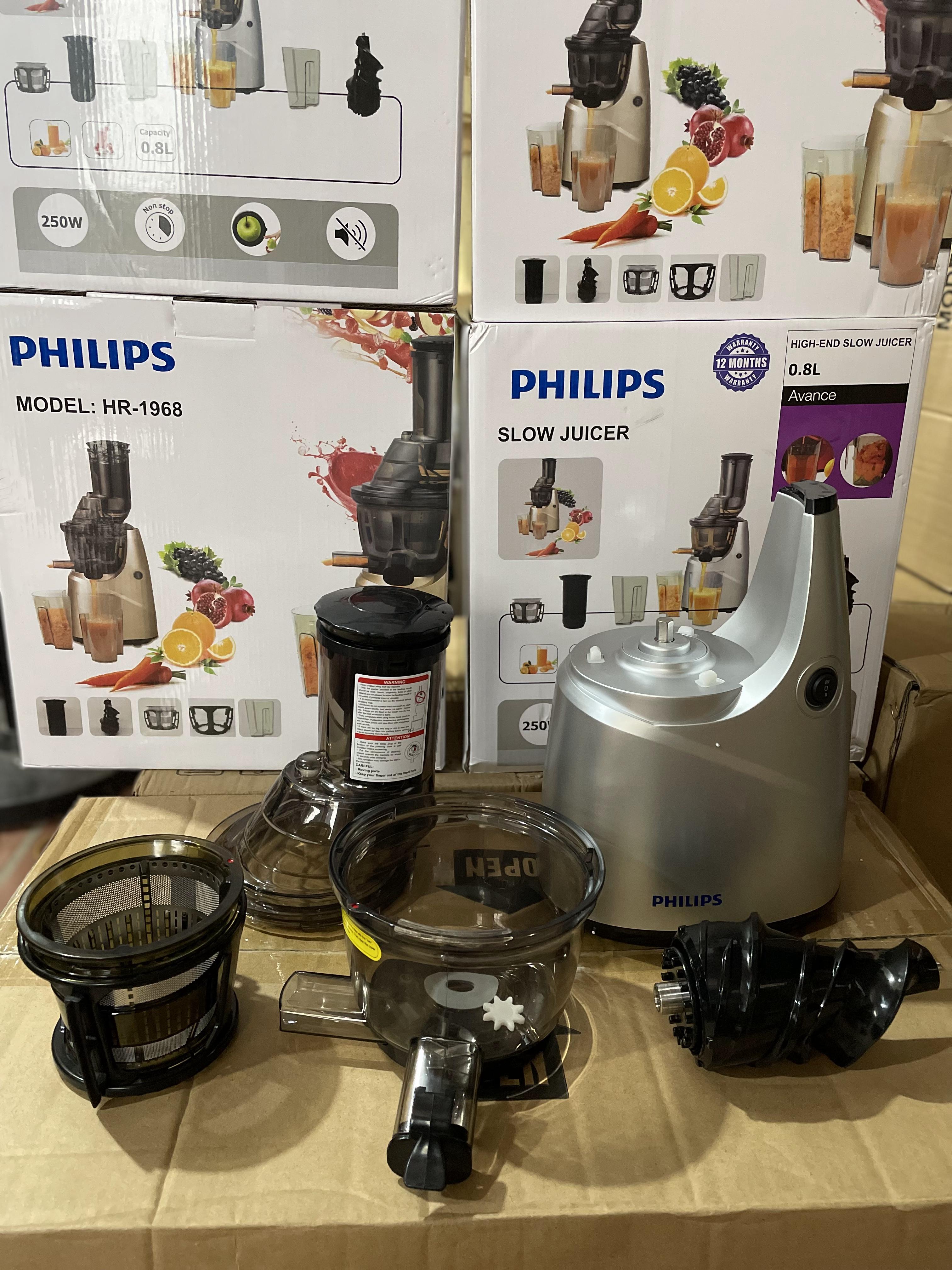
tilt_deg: -19.6
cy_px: 635
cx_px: 476
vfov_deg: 67.3
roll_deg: -1.6
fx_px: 953
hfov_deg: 53.1
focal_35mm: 26
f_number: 1.6
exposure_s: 1/50
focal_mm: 4.2
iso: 500
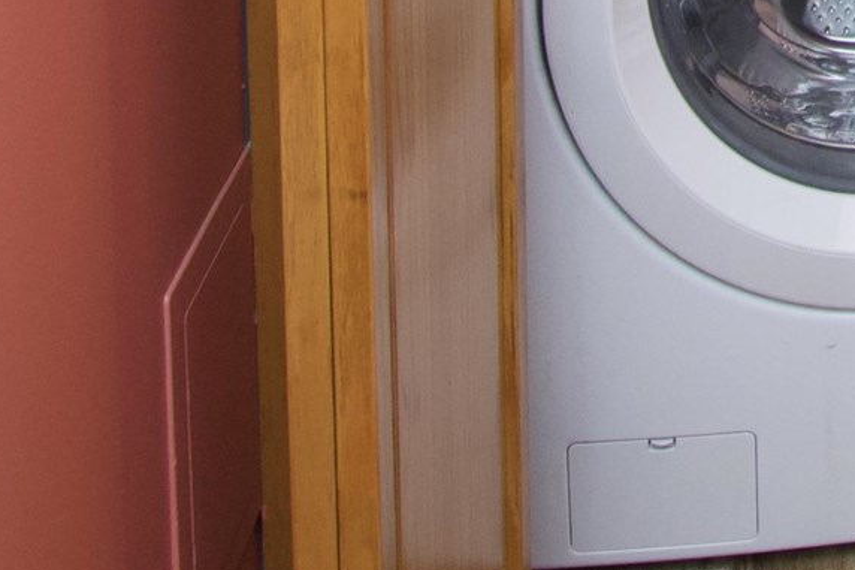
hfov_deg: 20.4
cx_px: 1199
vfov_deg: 12.4
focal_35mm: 89
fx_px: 2106
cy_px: -773
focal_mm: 11
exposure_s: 1/125
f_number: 4.8
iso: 800
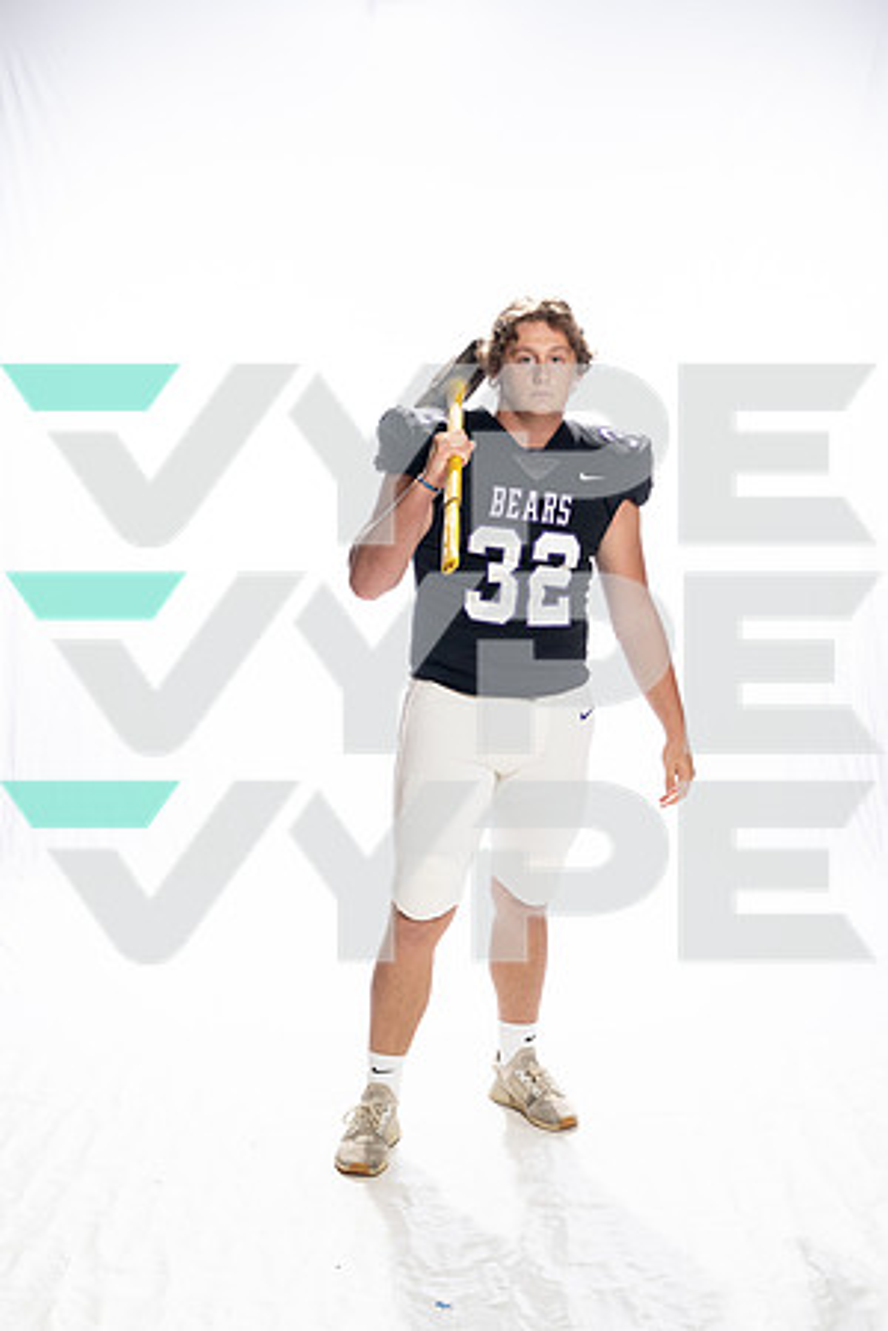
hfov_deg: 27.0
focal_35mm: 50
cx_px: 444
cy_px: 666
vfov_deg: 39.6
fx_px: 1850
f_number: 8
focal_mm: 50
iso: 800
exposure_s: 1/250
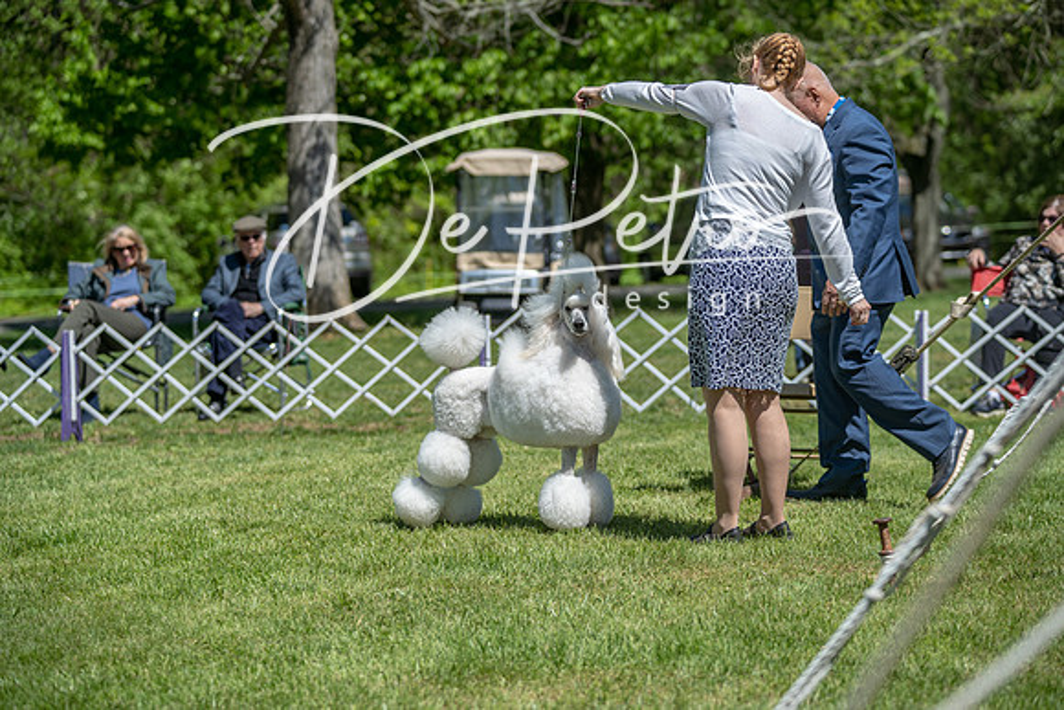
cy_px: 355
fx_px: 3104
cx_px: 532
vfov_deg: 13.0
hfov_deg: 19.5
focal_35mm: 105
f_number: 4
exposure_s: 1/1000
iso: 100
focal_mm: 105
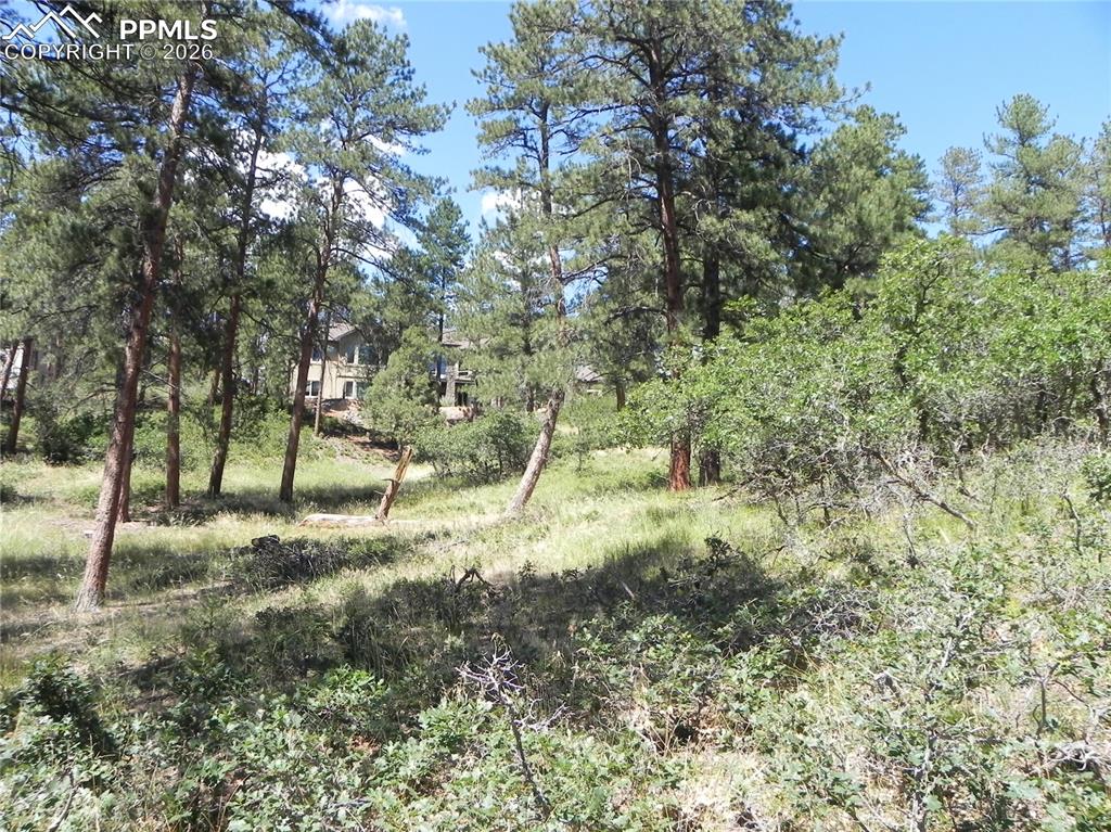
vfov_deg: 53.0
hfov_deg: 67.3
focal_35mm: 26
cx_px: 556
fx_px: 834
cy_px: 416
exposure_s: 1/226
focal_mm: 4.6
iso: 160
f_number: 5.6
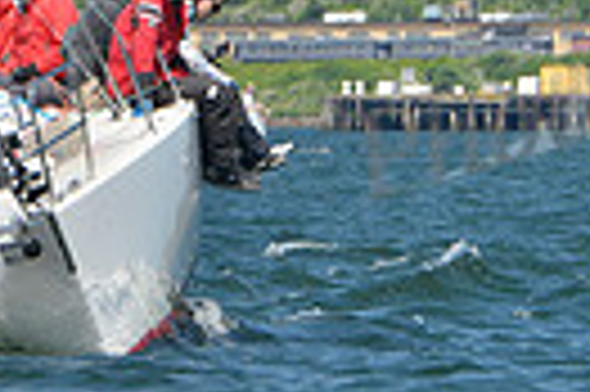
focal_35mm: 885
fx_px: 14486
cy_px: -88
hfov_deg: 2.3
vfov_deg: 1.5
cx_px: 126
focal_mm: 200
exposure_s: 1/1250
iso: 280
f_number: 8
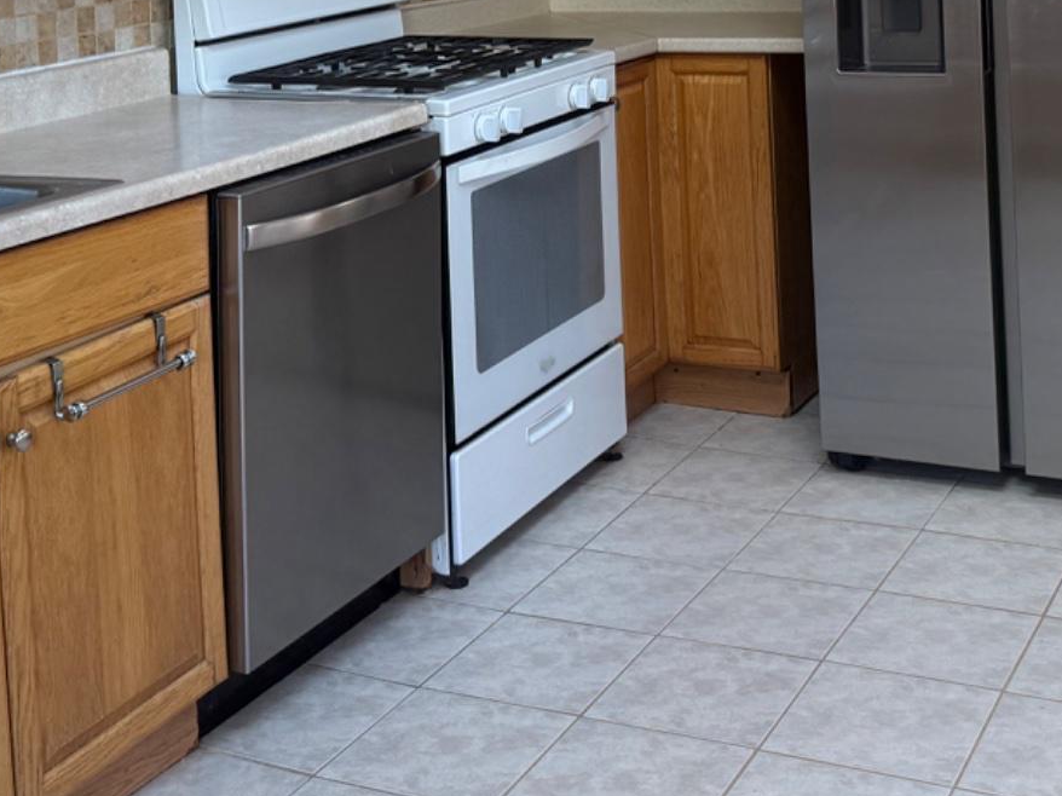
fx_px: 1718
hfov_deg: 34.3
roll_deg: +2.4
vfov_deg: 24.3
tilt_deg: -1.4
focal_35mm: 56
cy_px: -90
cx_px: 606
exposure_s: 1/107
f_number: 1.78
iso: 200
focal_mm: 6.76
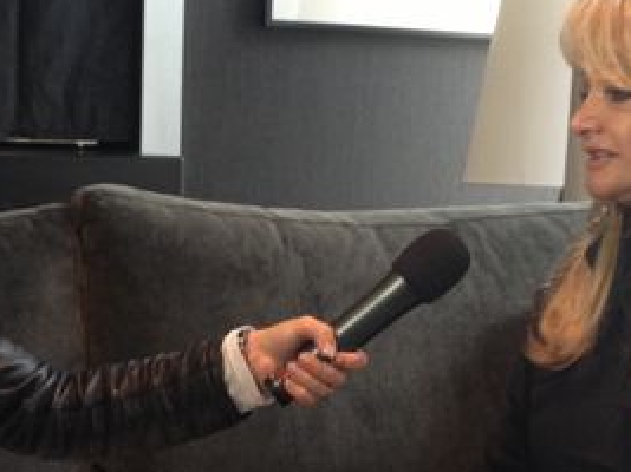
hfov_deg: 24.7
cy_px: 300
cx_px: 235
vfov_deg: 18.6
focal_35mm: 79
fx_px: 1439
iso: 125
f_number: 2.4
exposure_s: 1/20
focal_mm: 4.28
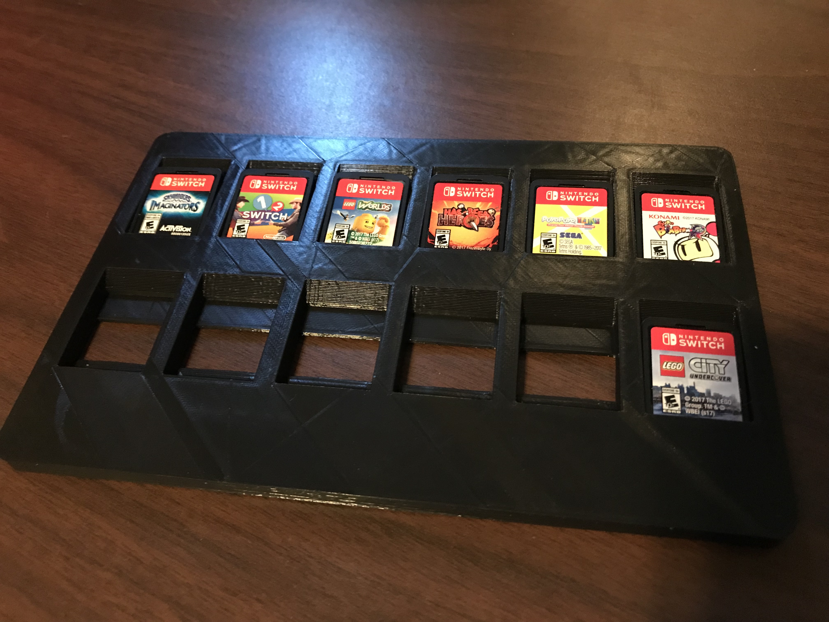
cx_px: 414
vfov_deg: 49.7
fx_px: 671
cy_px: 311
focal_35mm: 28
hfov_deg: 63.4
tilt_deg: -54.9
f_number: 1.8
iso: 100
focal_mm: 3.99
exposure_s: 1/4
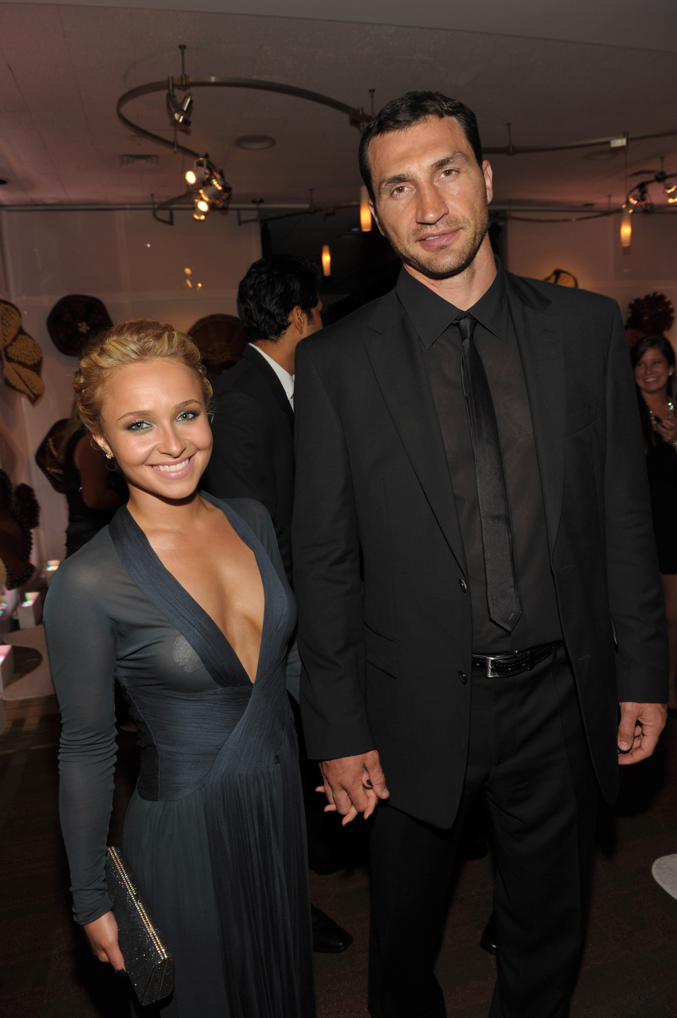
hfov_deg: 53.1
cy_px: 509
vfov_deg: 73.8
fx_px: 678
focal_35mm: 24
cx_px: 338
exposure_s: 1/50
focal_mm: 24
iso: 400
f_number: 5.6
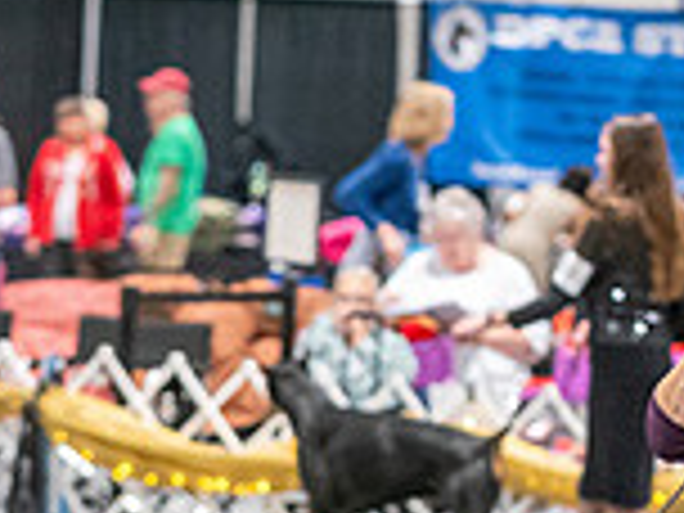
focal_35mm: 304
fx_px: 6007
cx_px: 198
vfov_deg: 4.9
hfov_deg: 6.5
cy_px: 587
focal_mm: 83
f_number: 2.8
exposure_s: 1/250
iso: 6400
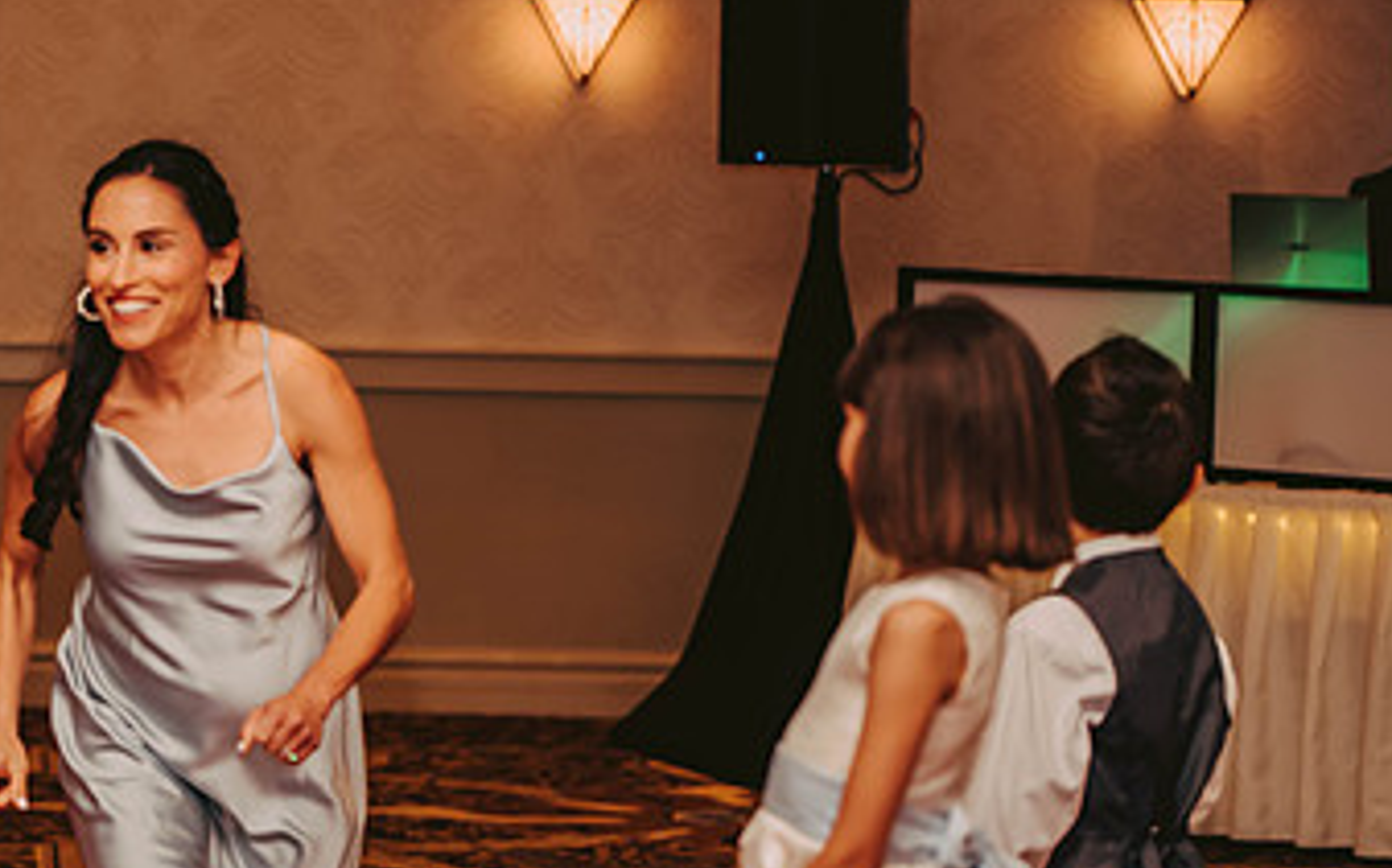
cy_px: 541
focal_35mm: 161
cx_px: 264
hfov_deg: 12.9
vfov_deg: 8.1
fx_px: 6106
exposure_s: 1/60
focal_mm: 92
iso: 800
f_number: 2.8
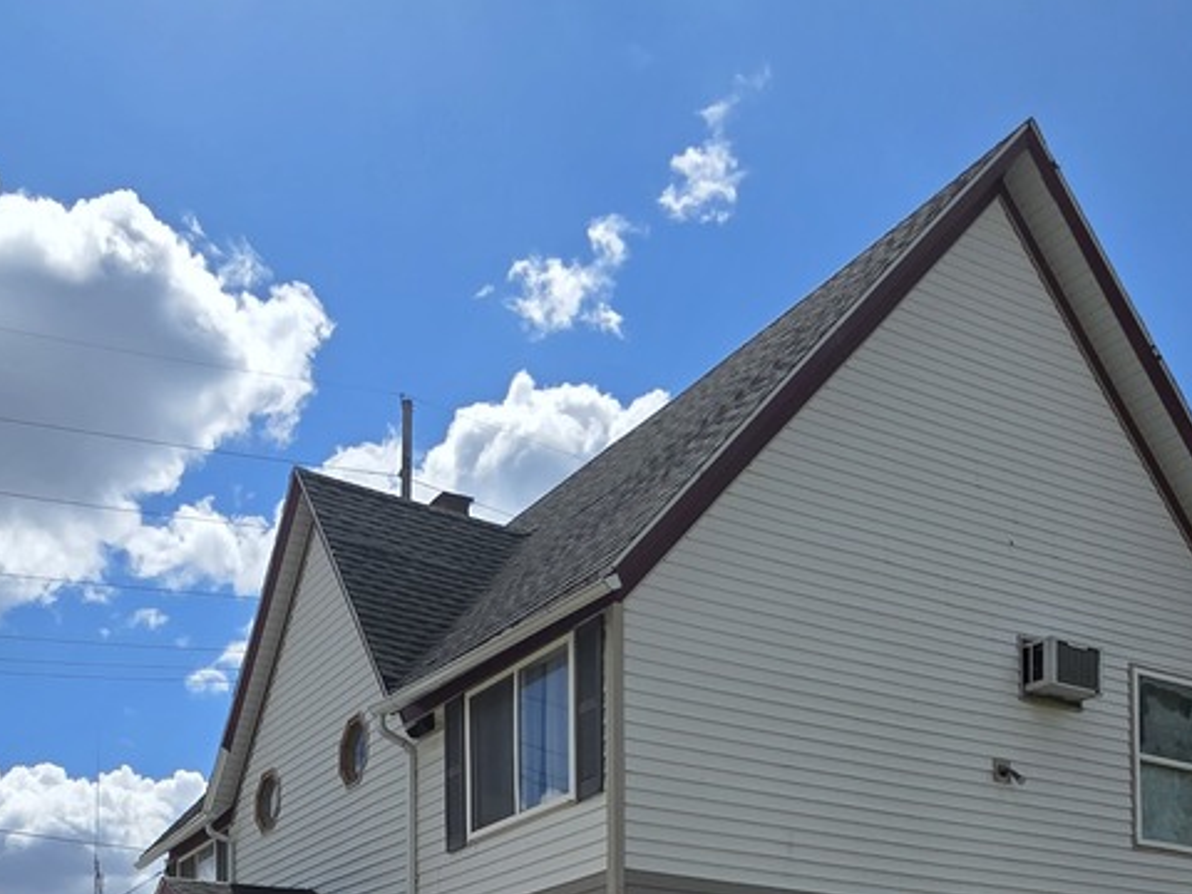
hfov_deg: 47.0
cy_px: 1078
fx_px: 1343
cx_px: 382
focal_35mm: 39
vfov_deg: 31.0
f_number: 1.9
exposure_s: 1/4217
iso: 40
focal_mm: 2.2
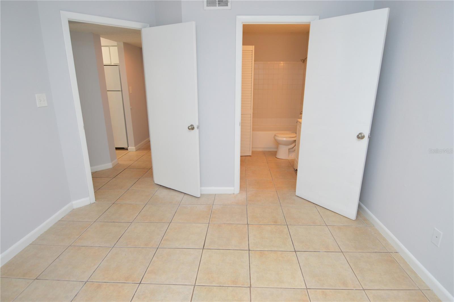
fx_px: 227
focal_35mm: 18
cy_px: 151
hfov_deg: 90.1
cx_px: 227
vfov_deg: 67.3
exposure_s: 1/60
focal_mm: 12
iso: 560
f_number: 4
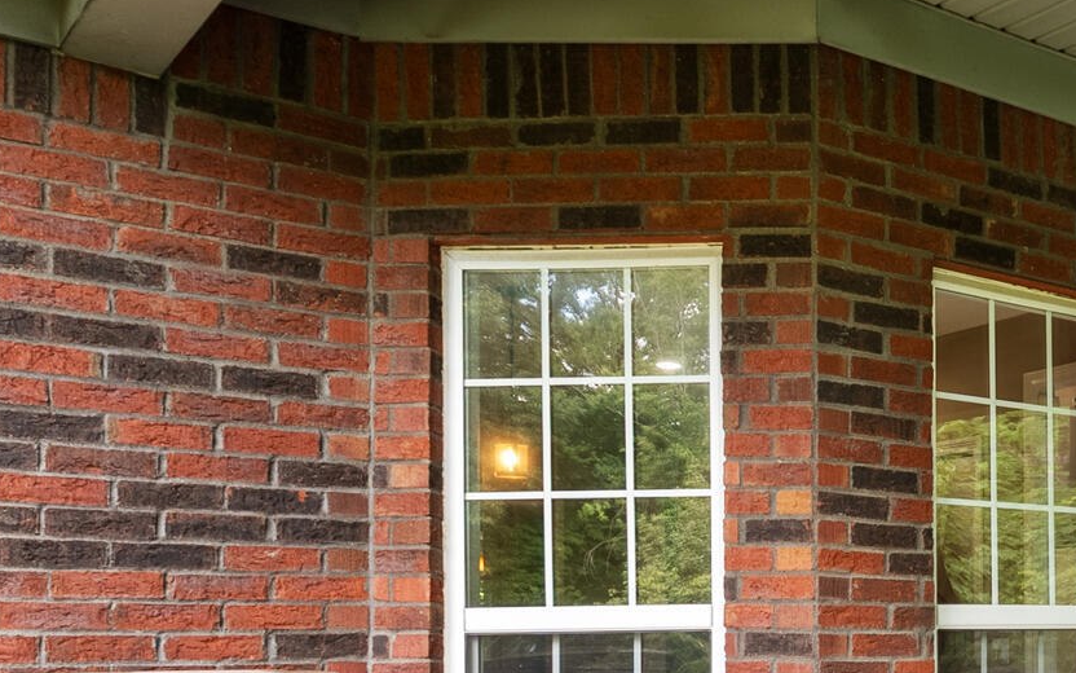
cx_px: 1176
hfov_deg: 35.3
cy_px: 637
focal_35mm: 49
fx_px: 1437
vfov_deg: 25.3
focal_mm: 16
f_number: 11
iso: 400
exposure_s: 1/5
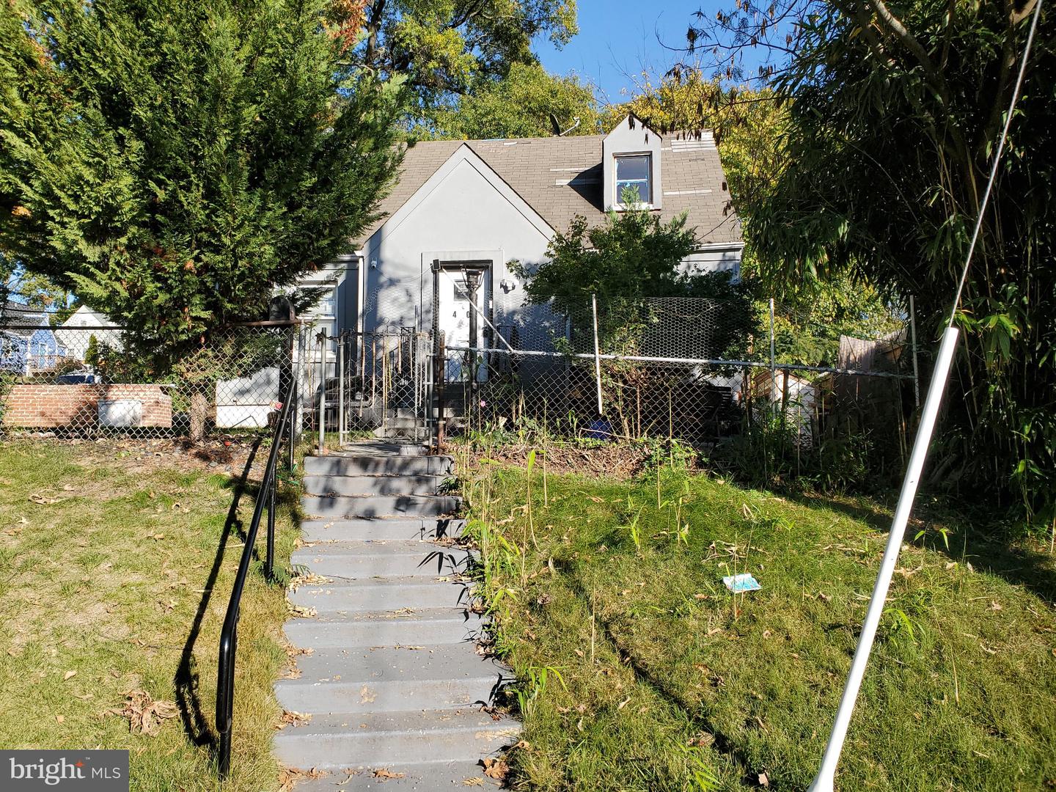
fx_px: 793
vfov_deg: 53.1
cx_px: 528
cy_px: 396
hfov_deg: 67.3
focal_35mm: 26
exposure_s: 1/786
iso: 50
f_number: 2.4
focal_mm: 4.3
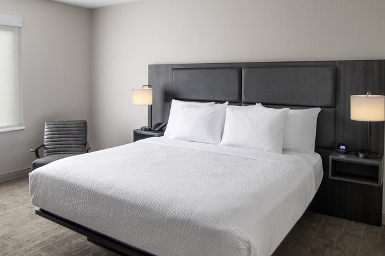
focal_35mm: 30
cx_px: 168
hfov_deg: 61.7
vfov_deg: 43.5
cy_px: 134
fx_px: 321
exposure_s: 2
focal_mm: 24
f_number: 8
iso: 200
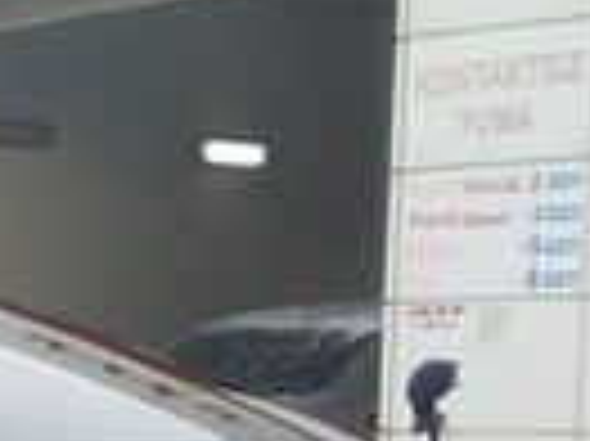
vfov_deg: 9.1
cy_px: 772
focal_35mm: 156
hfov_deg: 11.7
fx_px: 2656
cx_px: -500
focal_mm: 3.3
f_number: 2.2
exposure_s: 1/124
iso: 40
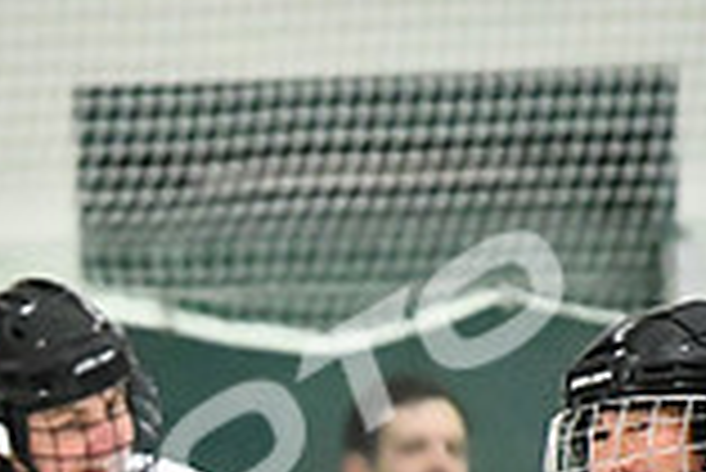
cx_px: -423
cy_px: 789
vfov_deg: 1.3
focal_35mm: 1054
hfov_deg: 2.0
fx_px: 20689
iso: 6400
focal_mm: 190
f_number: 2.8
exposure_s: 1/1600
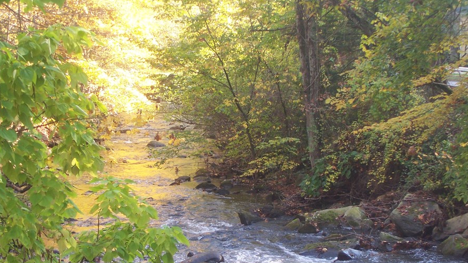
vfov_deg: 12.5
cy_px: 154
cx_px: 230
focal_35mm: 97
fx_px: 1204
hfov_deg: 22.0
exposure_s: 1/90
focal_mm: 14.7
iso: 140
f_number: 3.4
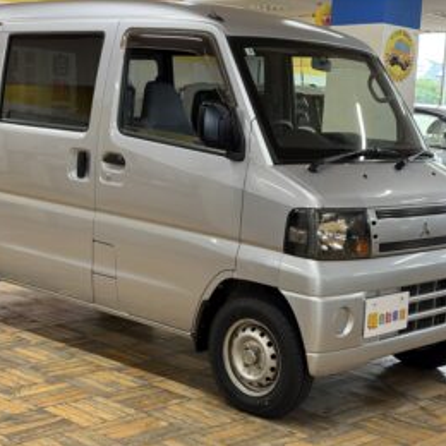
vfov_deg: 27.7
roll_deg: -2.4
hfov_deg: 27.7
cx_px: 201
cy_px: 224
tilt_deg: -6.7
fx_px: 904
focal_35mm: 62
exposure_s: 1/50
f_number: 1.6
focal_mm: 5.96
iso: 80
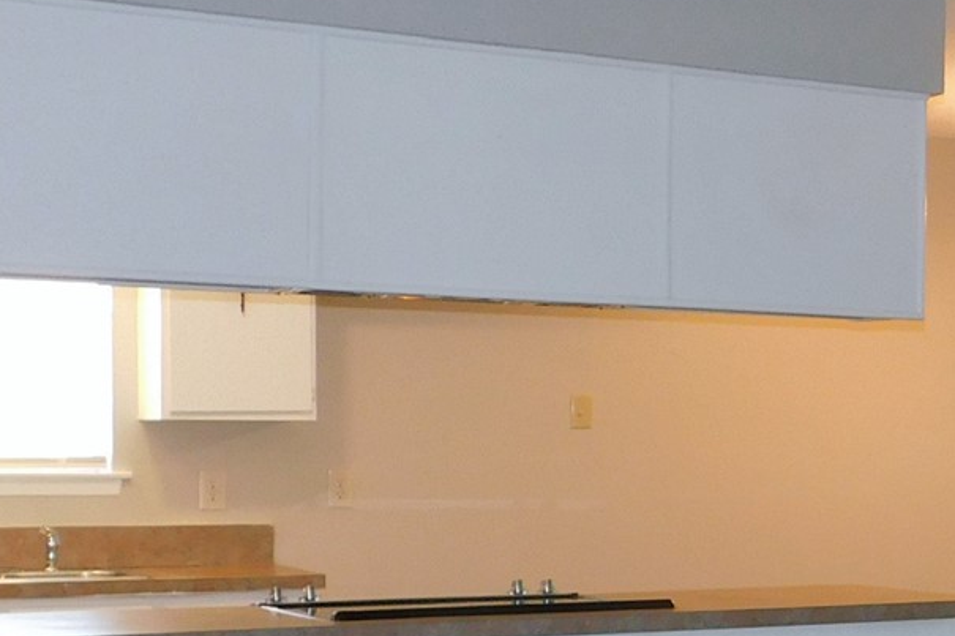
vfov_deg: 16.8
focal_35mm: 81
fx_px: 2148
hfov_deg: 23.6
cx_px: 1036
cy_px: 455
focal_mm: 4
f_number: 3
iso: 200
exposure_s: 1/30
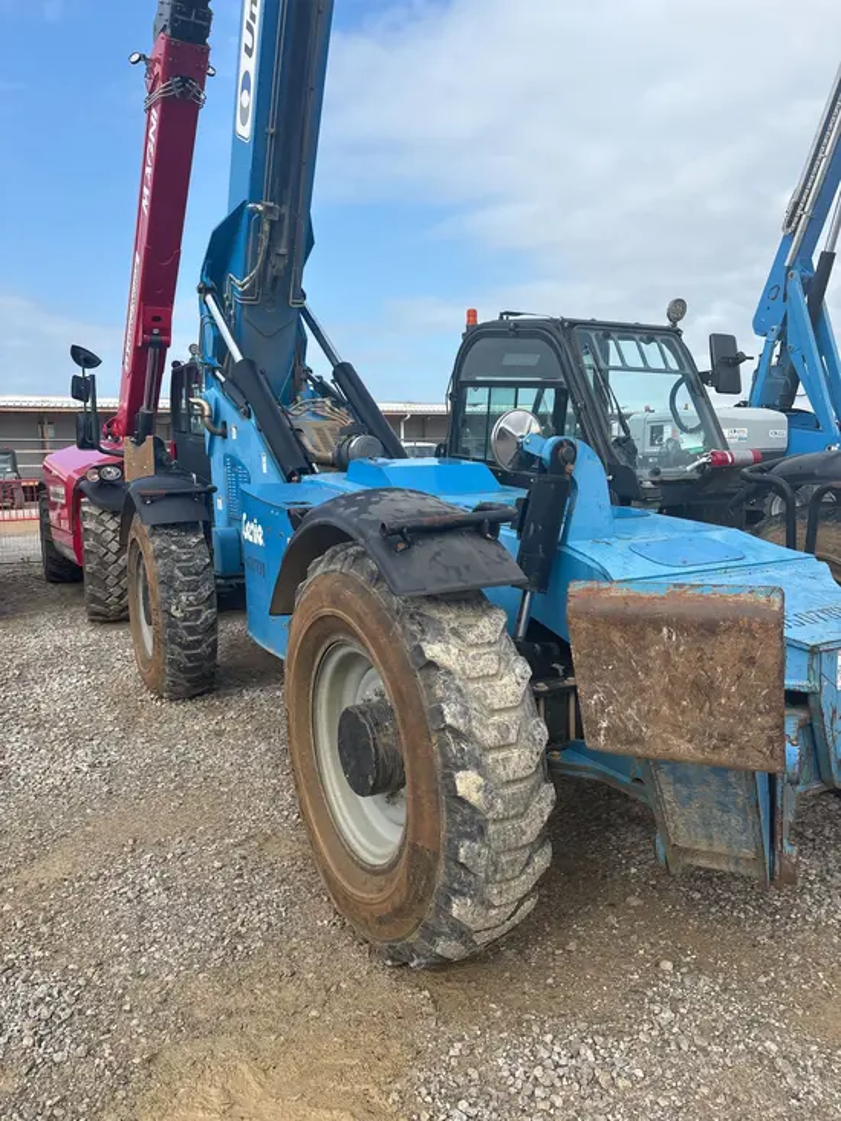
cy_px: 560
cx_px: 420
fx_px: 842
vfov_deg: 67.3
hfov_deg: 53.1
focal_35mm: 26
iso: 50
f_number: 1.6
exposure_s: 1/2288
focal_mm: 5.96
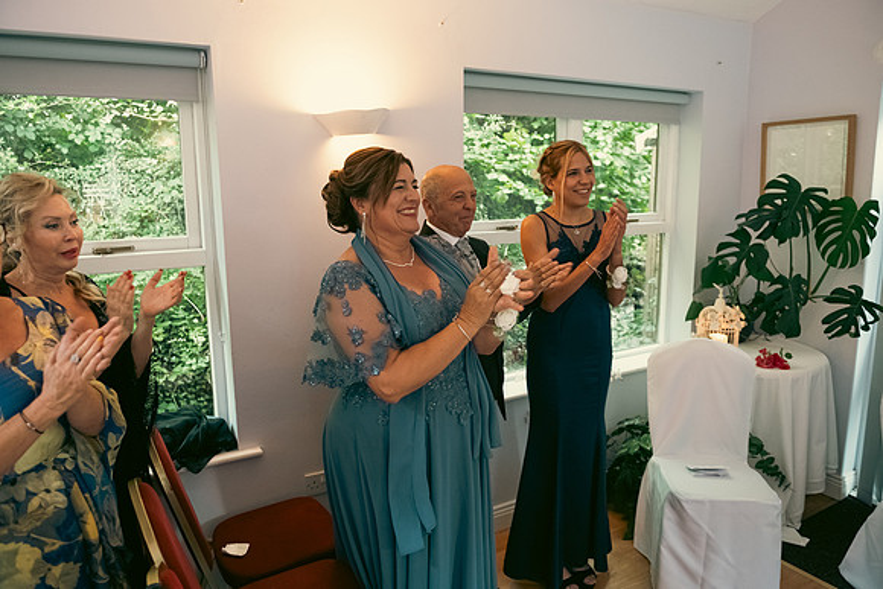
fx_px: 619
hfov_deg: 71.0
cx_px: 442
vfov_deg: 50.9
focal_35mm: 25
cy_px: 294
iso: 1600
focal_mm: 24
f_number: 3.5
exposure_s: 1/160
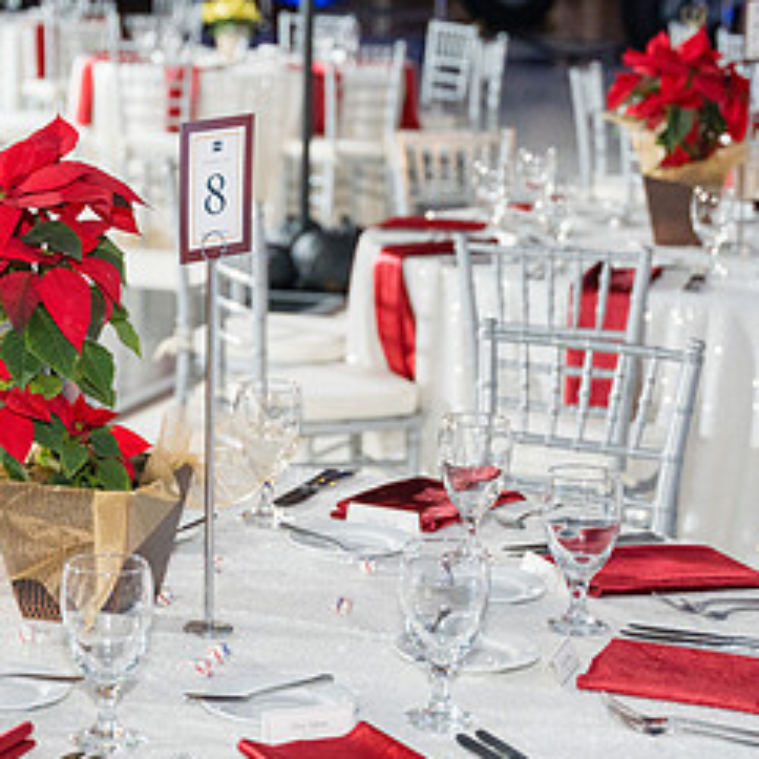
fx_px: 2630
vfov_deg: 16.4
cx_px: 154
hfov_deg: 16.3
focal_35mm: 106
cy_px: 402
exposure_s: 1/250
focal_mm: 51.9
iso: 3200
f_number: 2.8
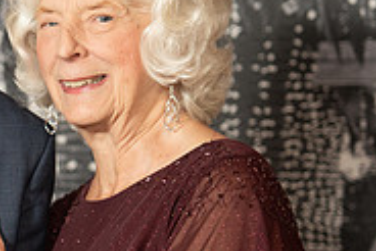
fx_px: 1934
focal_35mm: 185
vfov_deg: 7.4
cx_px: -82
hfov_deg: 10.9
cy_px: 219
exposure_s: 1/160
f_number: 2.8
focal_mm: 58.8
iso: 1000
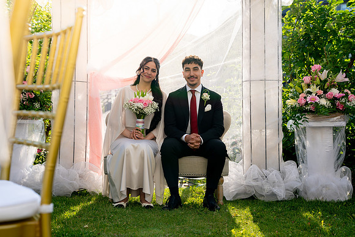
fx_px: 456
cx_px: 178
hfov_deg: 42.5
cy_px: 118
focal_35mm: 46
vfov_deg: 29.1
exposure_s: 1/320
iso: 100
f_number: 4.5
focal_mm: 44
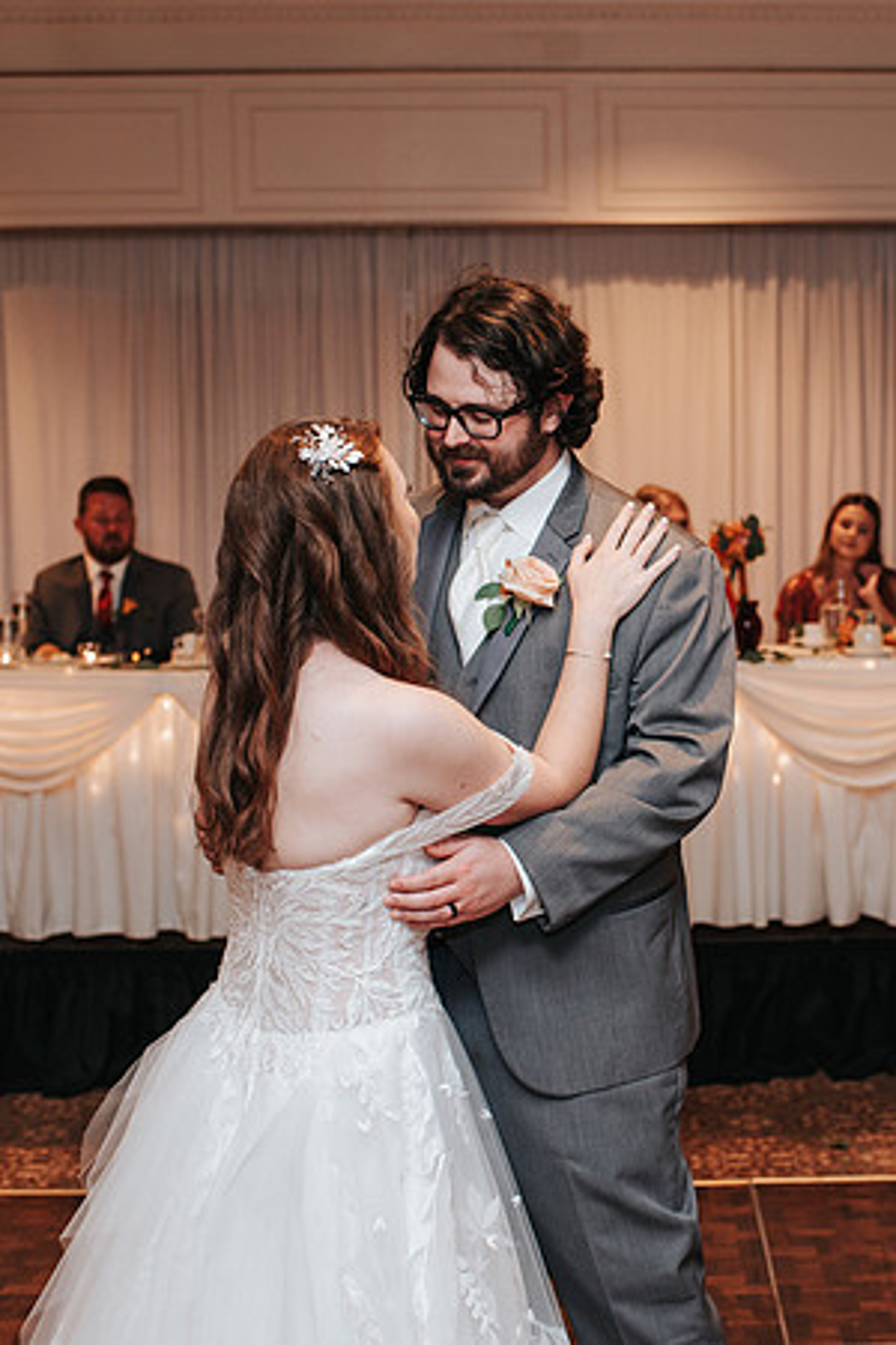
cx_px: 674
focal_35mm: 53
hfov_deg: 25.2
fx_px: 1980
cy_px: 666
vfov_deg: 37.5
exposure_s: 1/160
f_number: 2.8
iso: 1000
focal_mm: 35
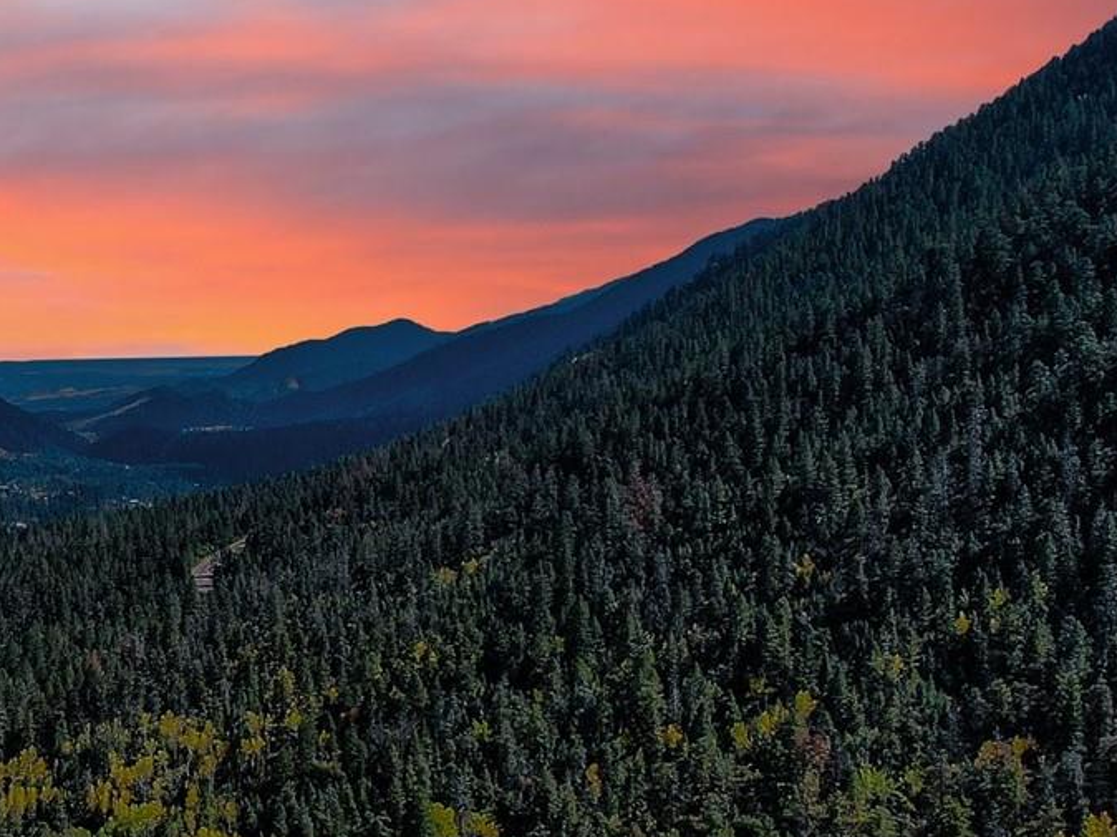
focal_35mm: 57
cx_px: -113
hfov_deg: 30.3
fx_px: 1839
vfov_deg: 25.6
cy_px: 497
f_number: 2.8
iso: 100
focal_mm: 4.39
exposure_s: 1/60
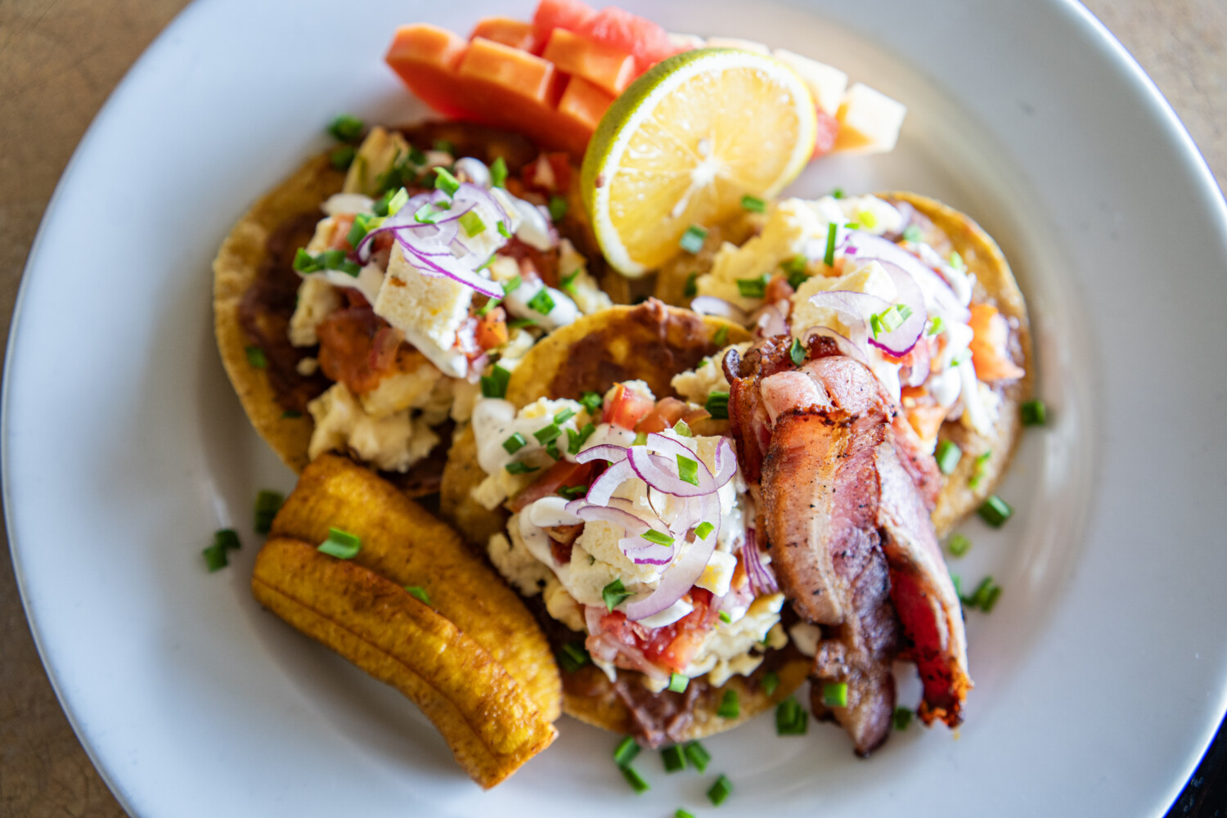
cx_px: 614
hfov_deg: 54.4
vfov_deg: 37.9
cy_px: 409
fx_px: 1193
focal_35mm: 35
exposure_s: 1/40
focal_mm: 35
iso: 500
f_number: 2.8
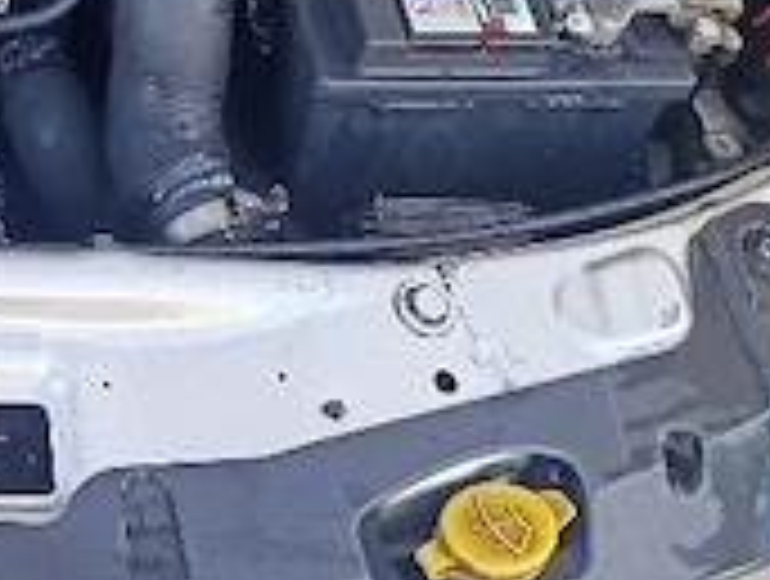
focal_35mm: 84
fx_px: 1872
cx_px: -338
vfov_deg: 15.8
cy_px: -351
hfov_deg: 20.4
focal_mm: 5.31
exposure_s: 1/50
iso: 134
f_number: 1.7
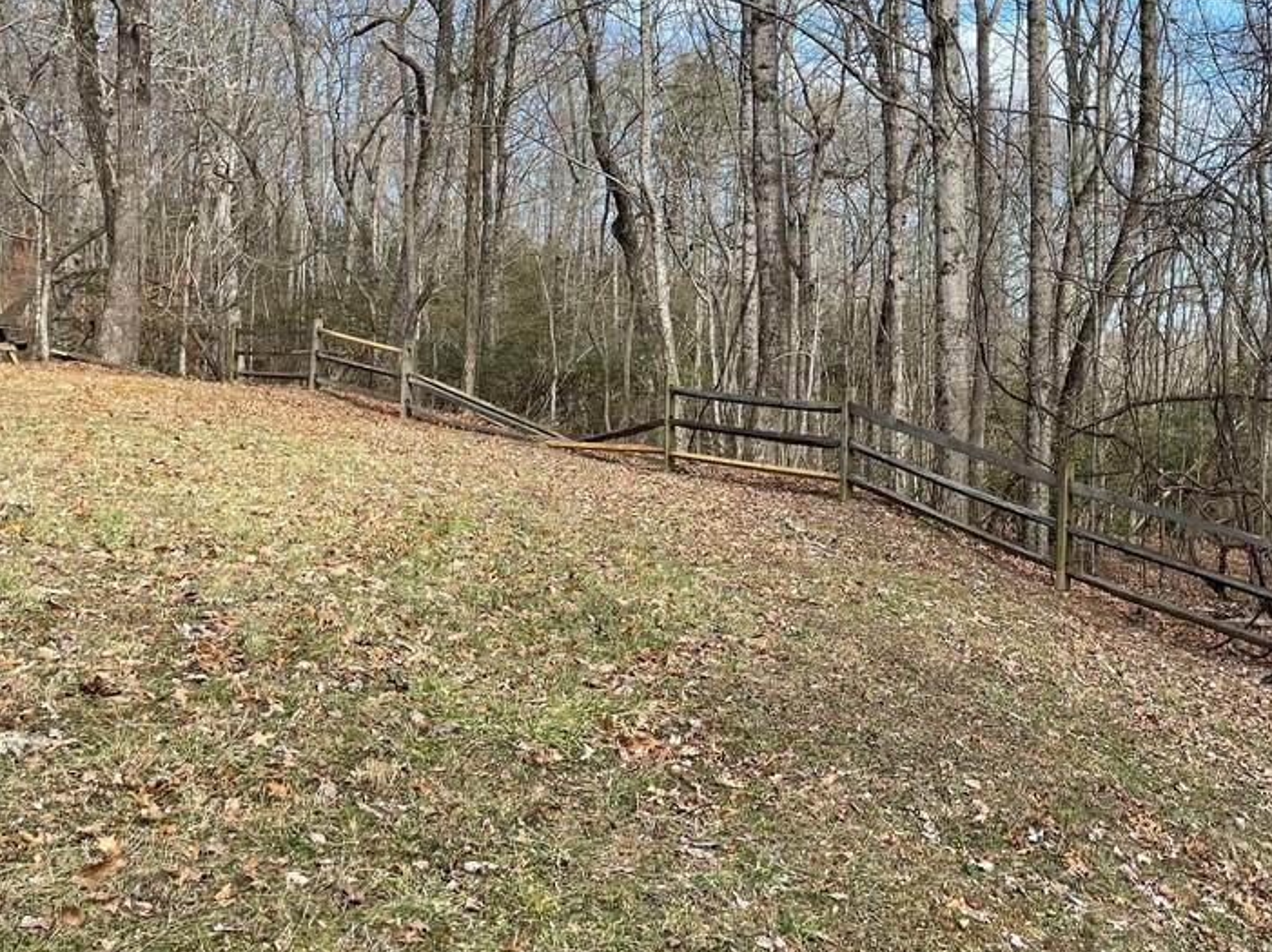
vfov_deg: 37.5
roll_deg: +0.3
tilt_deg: +0.4
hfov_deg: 48.3
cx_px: 838
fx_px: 1396
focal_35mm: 38
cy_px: 372
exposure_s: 1/972
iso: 32
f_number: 1.6
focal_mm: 4.2
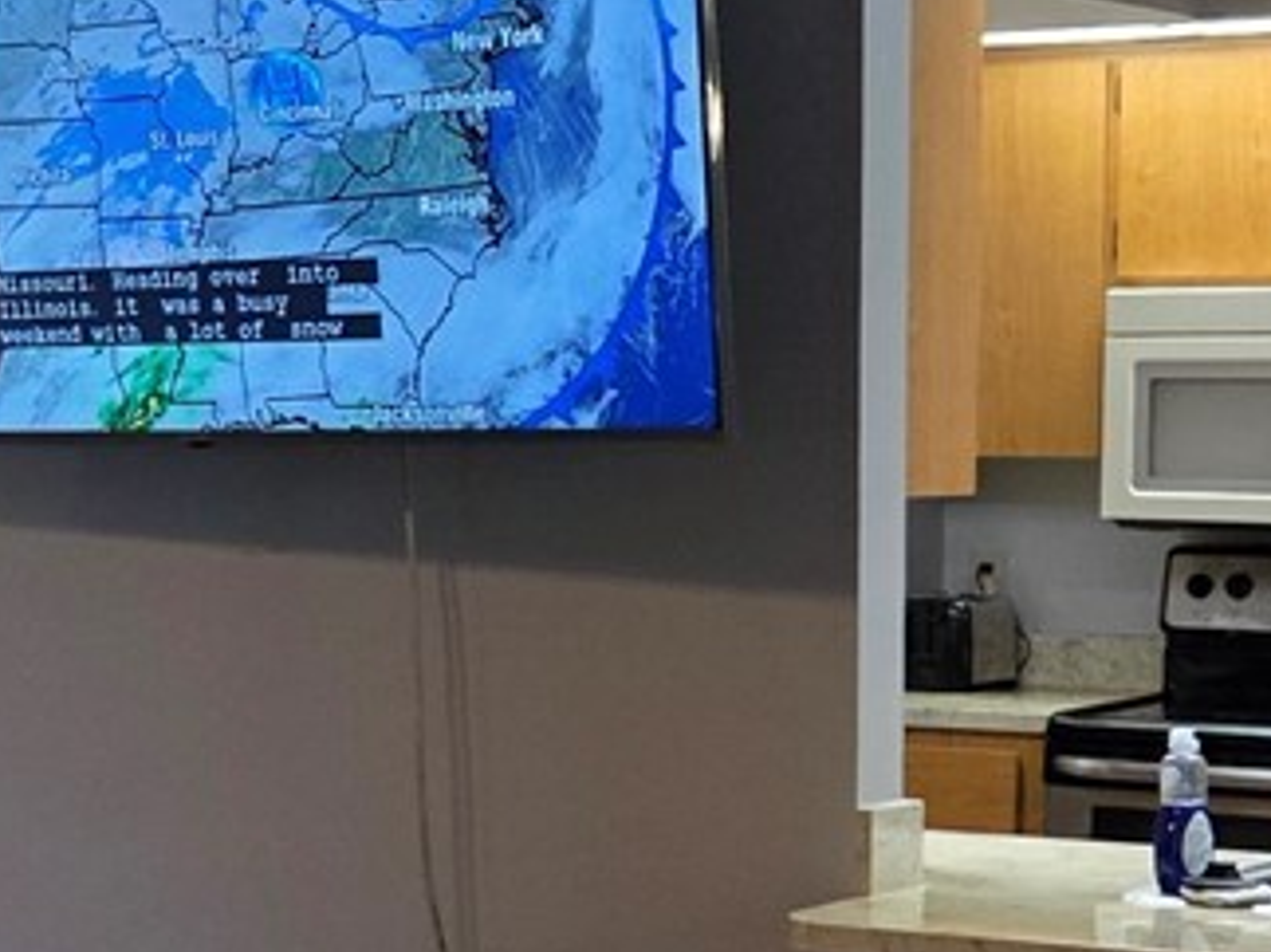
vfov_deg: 13.0
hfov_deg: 16.6
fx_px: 4184
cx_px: -240
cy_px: 559
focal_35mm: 114
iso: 250
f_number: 1.8
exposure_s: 1/120
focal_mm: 5.4
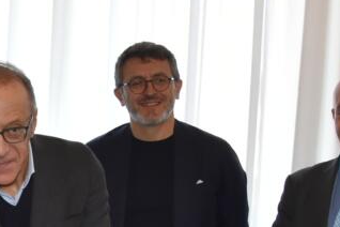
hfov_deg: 16.5
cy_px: 213
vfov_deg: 11.4
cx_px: -64
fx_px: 1123
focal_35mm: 119
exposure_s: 1/100
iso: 800
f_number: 5
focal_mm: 21
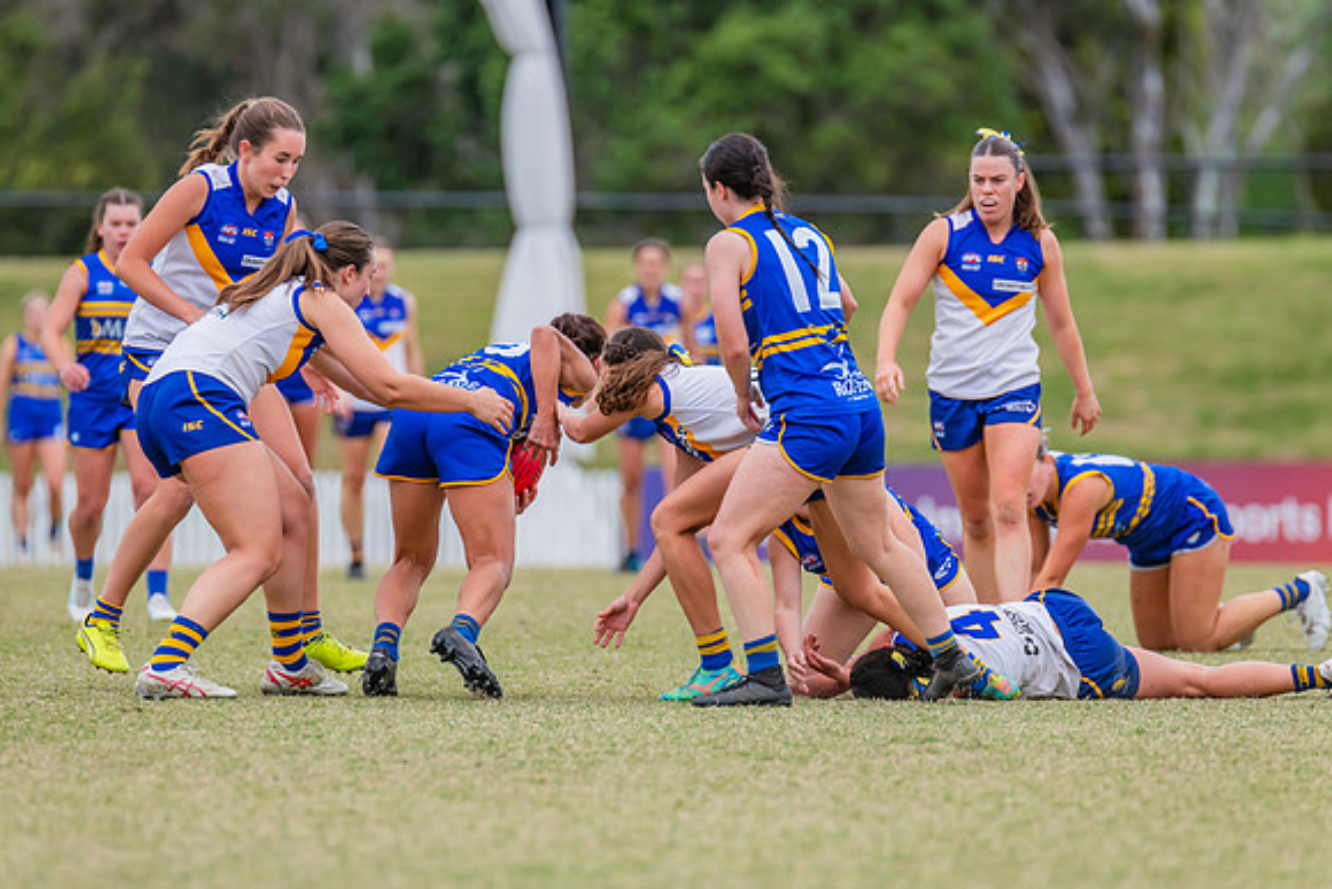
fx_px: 16824
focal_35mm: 455
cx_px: 635
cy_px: 443
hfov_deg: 4.5
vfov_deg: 3.0
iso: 800
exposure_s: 1/1250
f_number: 5.6
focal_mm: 420
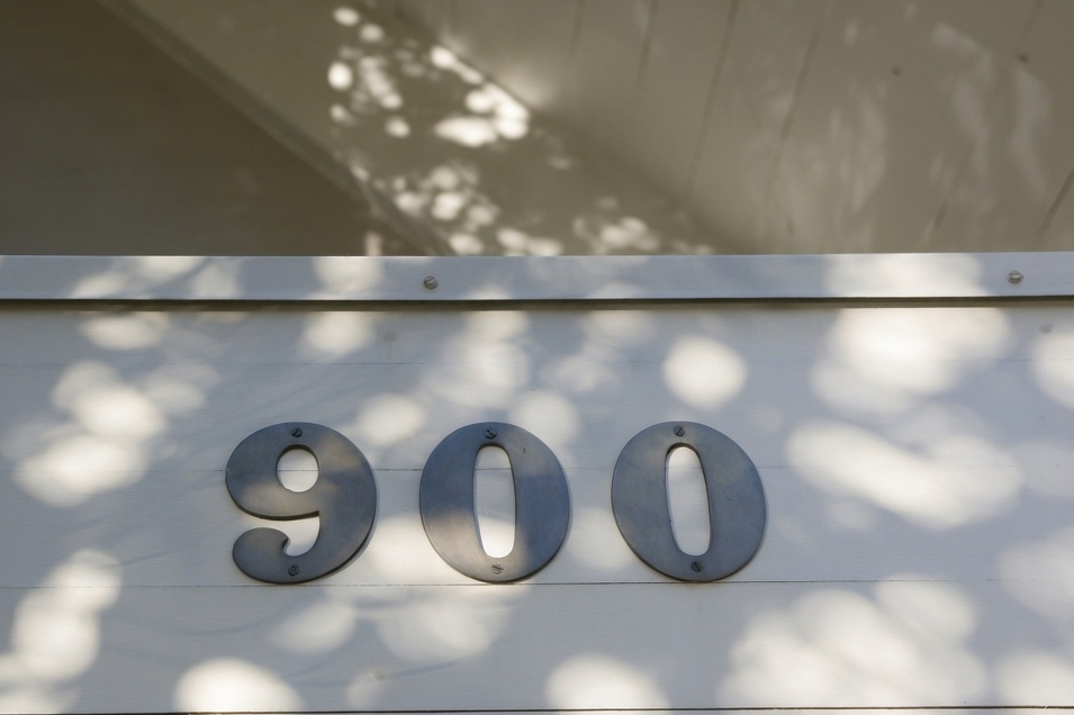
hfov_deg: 36.0
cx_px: 388
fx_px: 1640
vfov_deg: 24.3
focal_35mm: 55
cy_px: 534
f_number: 4
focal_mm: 35
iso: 200
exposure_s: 1/160
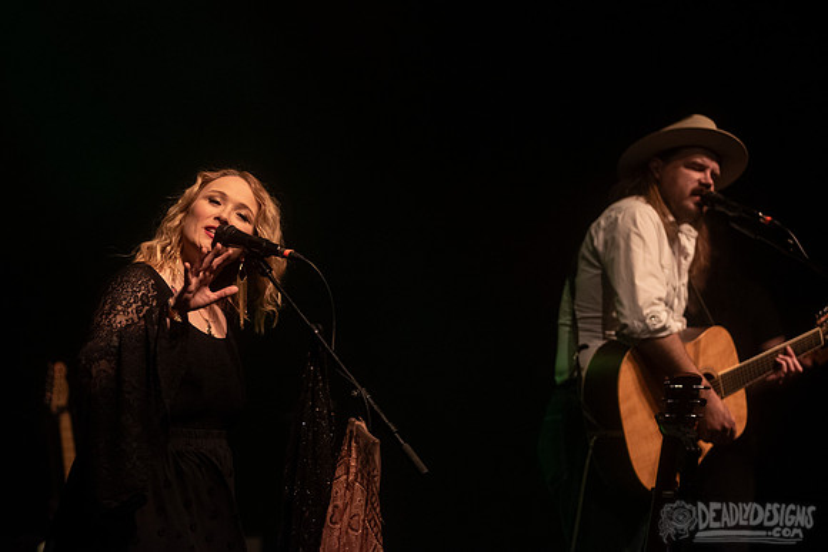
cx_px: 371
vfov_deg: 10.7
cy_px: 247
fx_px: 2948
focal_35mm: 128
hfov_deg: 16.0
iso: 2500
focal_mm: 116
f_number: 3.2
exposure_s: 1/160
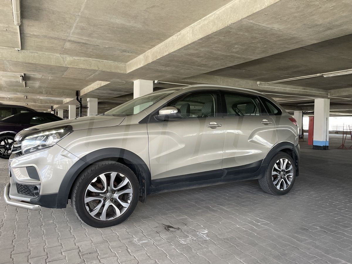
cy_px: 132
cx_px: 176
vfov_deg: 53.1
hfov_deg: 67.3
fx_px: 264
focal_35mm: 26
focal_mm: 4.2
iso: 125
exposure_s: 1/113
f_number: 1.6
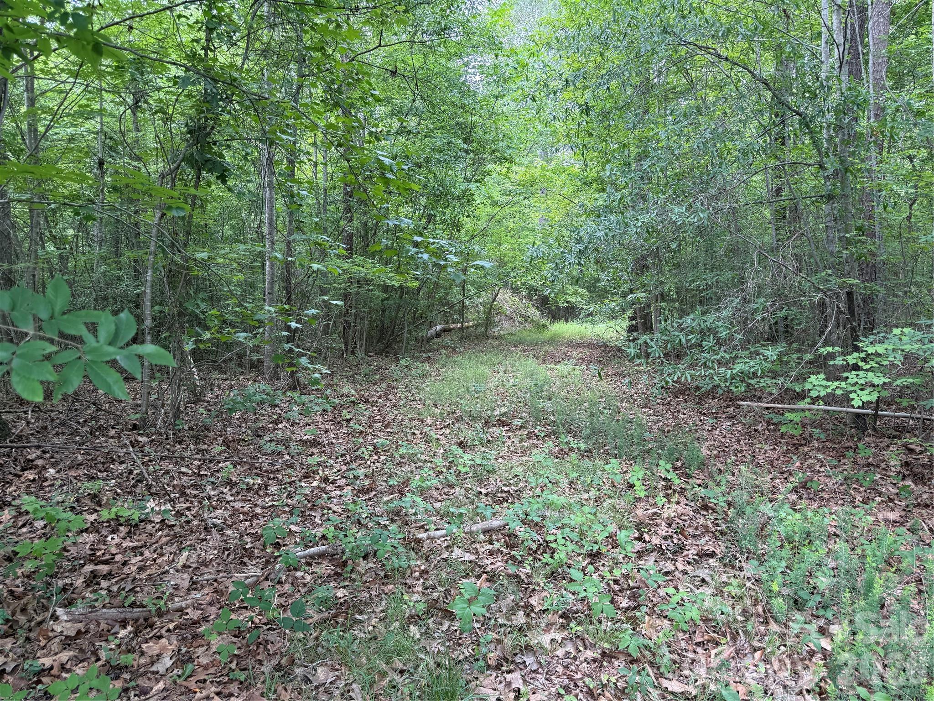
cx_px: 467
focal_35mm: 24
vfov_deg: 56.8
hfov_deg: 71.6
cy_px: 350
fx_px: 648
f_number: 1.78
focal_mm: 6.76
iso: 80
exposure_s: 1/174
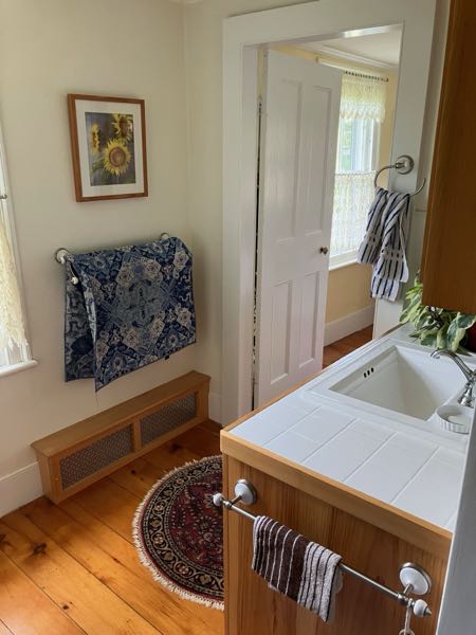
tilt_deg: -18.8
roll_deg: +0.4
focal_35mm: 28
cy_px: 318
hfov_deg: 49.7
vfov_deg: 63.4
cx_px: 238
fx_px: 513
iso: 125
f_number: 1.8
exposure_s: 1/60
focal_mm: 3.99
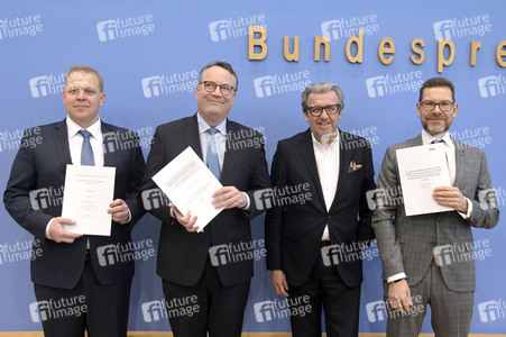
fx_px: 492
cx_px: 253
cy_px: 168
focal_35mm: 35
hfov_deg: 54.5
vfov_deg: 37.8
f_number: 5
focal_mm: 35
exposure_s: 1/320
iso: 3200
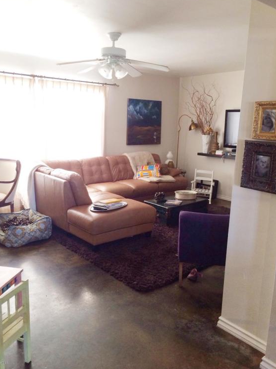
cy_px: 184
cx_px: 135
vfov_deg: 58.4
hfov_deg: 45.4
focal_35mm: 31
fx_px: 330
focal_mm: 4.12
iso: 160
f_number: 2.2
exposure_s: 1/30
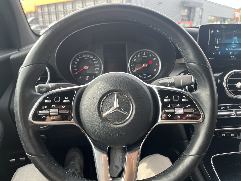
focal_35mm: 26
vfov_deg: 53.1
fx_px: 181
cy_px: 90
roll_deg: +0.1
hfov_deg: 67.3
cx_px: 120
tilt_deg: -20.4
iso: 50
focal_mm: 5.1
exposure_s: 1/153
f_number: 1.6
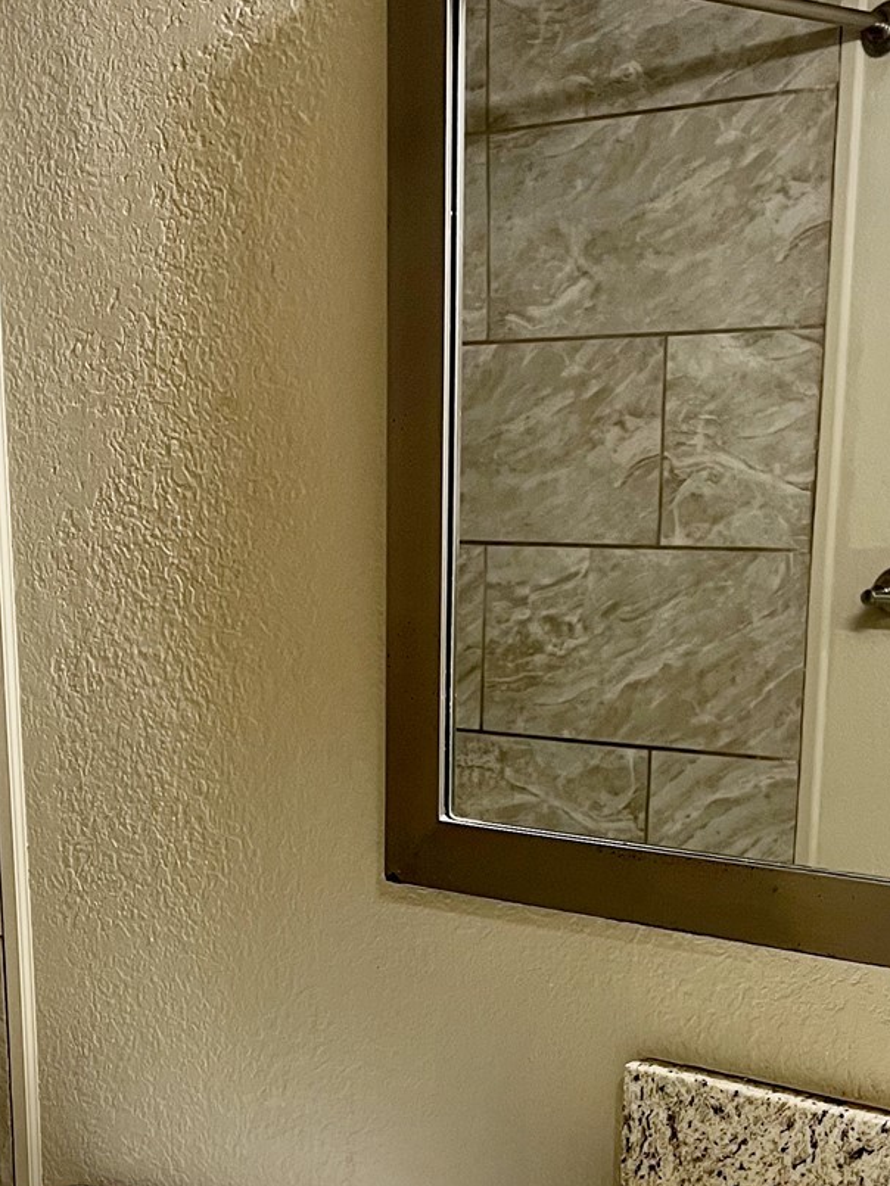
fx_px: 2125
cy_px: 1034
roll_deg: +1.7
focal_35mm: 62
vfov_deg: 30.0
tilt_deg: -15.9
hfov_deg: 23.5
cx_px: 258
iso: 125
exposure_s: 1/60
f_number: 1.5
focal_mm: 5.7
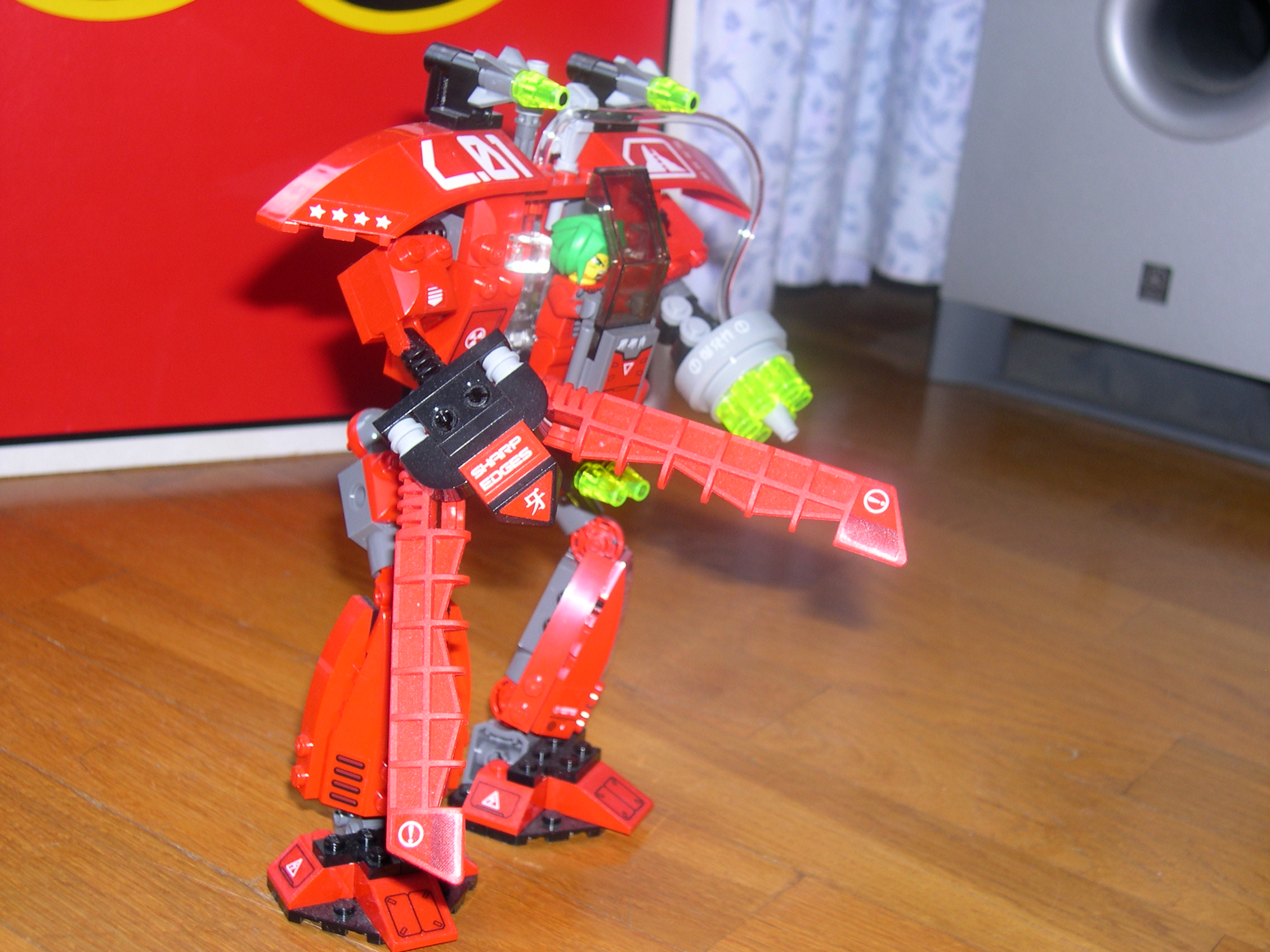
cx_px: 635
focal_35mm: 52
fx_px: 1908
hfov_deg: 36.8
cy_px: 476
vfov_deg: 28.0
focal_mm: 11.1
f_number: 3.2
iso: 100
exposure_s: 1/60
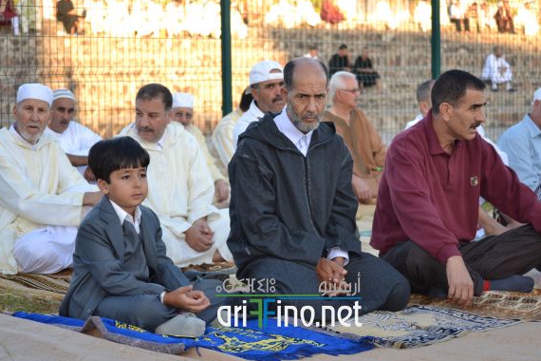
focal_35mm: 93
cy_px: 170
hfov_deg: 22.0
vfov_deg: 14.8
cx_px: 290
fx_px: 1391
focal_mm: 55
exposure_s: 1/125
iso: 100
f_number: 4
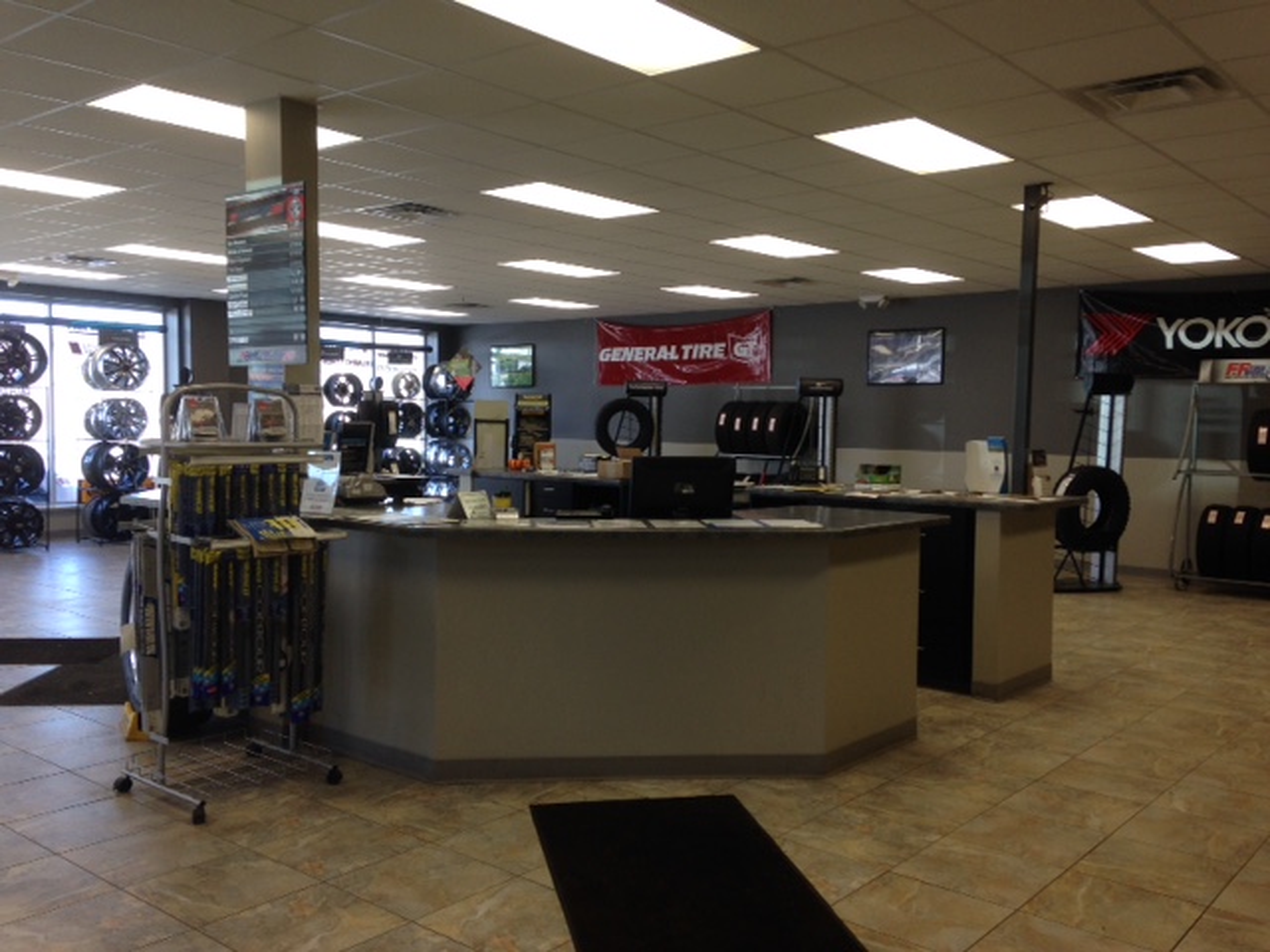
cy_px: 476
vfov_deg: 42.9
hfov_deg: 55.4
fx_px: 1211
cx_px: 635
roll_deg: -0.9
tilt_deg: -3.4
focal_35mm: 33
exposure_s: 1/60
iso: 50
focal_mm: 4.12
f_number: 2.4
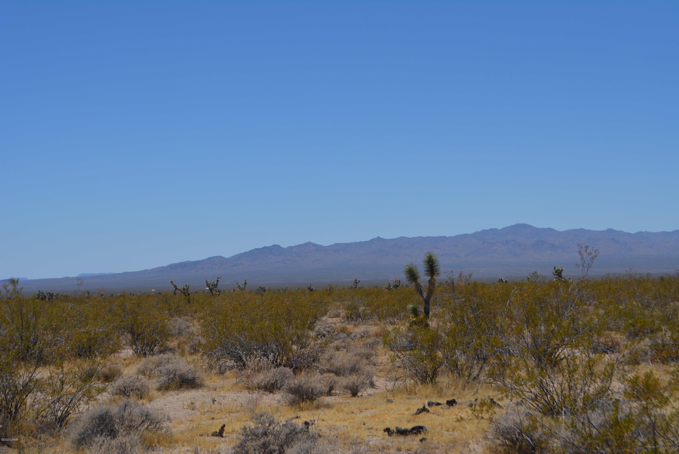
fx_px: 1019
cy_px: 227
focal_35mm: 54
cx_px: 340
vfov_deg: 25.1
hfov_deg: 36.8
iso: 400
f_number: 8
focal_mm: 36
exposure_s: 1/2000
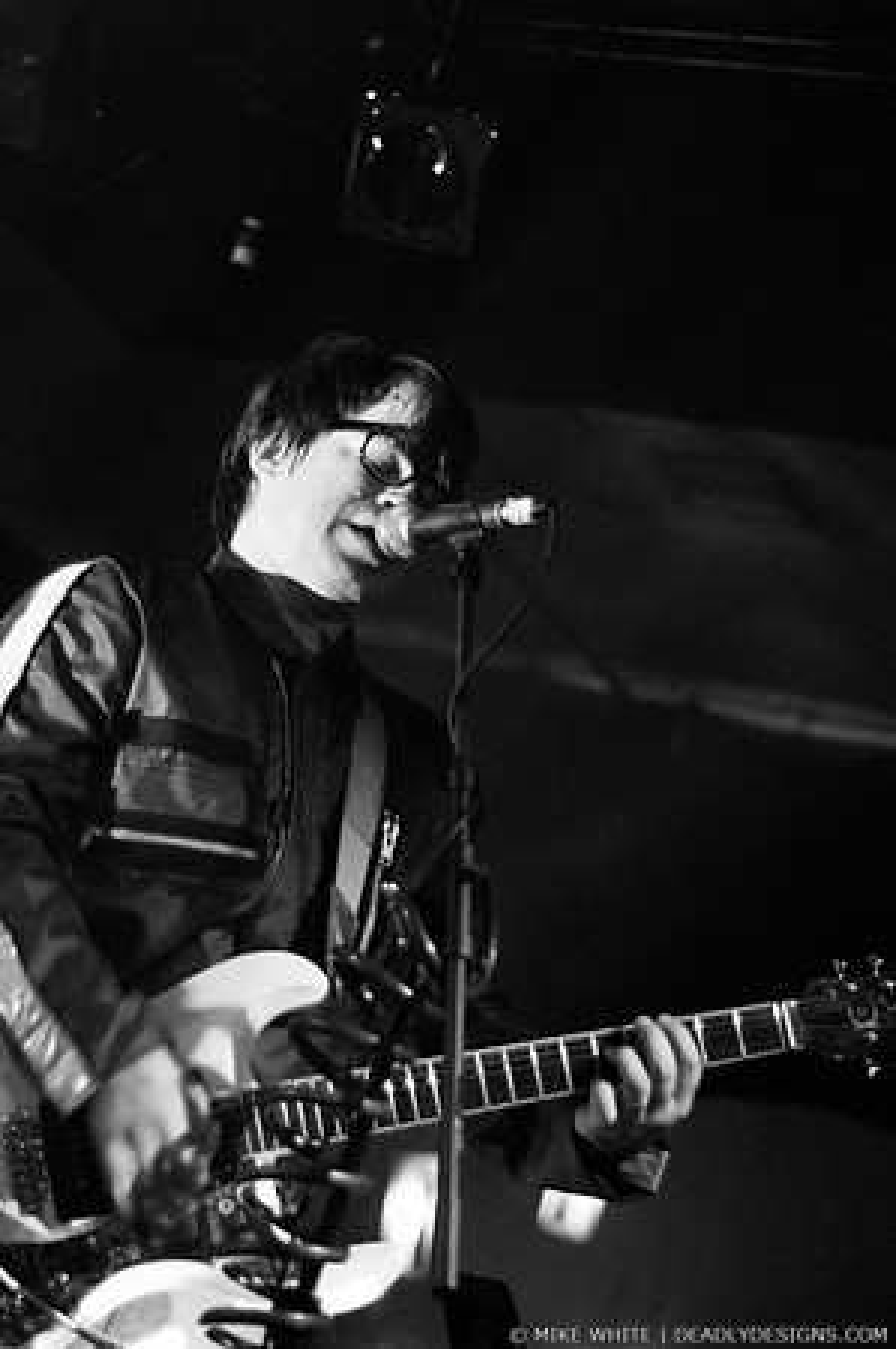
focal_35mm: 75
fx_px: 2806
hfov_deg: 18.1
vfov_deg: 27.0
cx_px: 448
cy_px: 674
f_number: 1.8
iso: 800
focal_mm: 50
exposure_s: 1/60
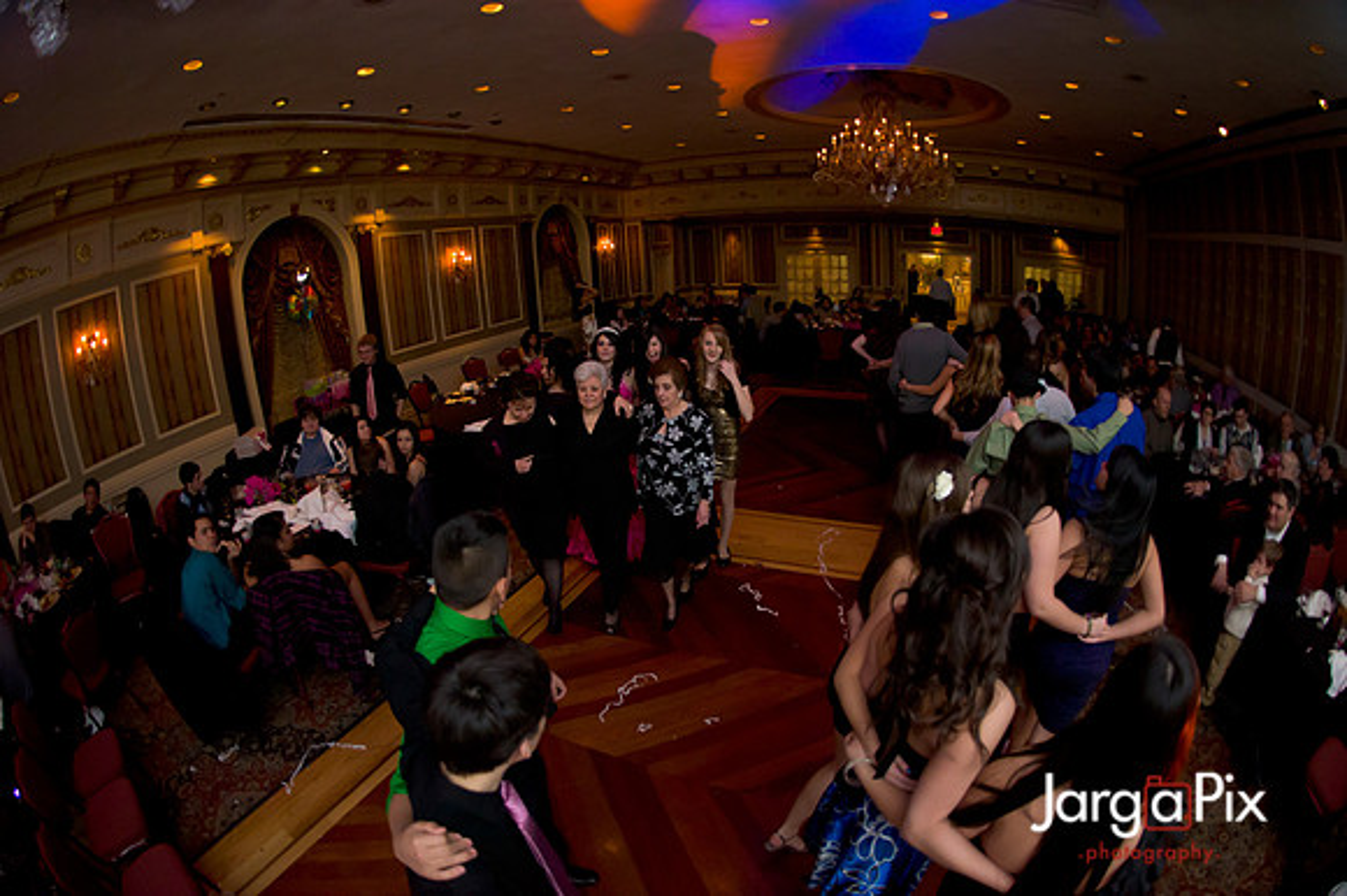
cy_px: 448
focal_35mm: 16
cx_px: 674
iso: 3200
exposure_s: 1/160
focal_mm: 16
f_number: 3.2
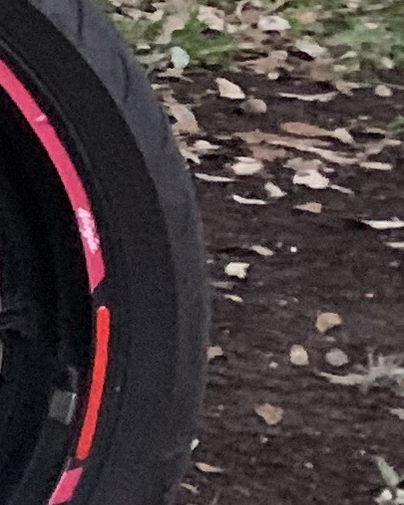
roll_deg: +1.8
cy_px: -7
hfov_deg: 5.7
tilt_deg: -11.4
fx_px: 3022
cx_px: -1560
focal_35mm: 202
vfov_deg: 9.5
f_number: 1.8
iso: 640
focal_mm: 4.25
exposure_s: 1/30
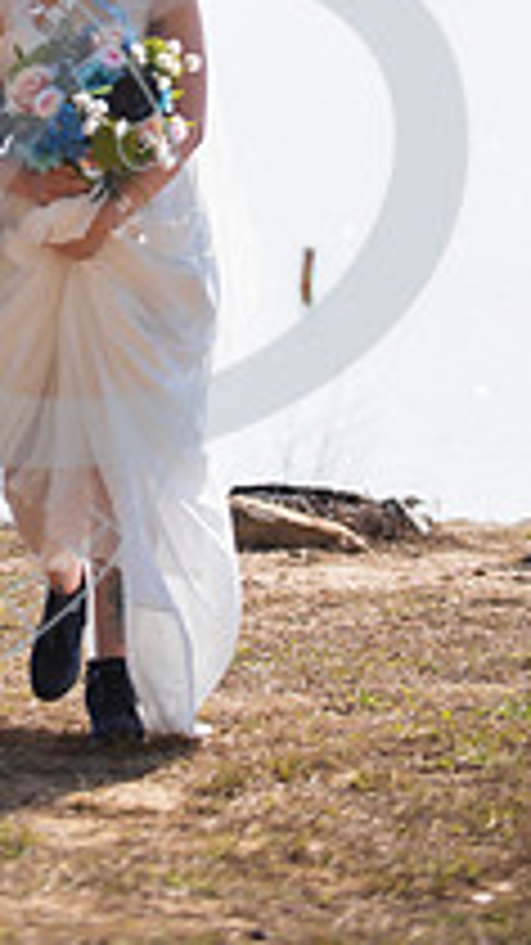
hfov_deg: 5.7
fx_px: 5336
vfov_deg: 10.0
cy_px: -40
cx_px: -9
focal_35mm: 213
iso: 100
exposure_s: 1/800
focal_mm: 95
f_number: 2.8
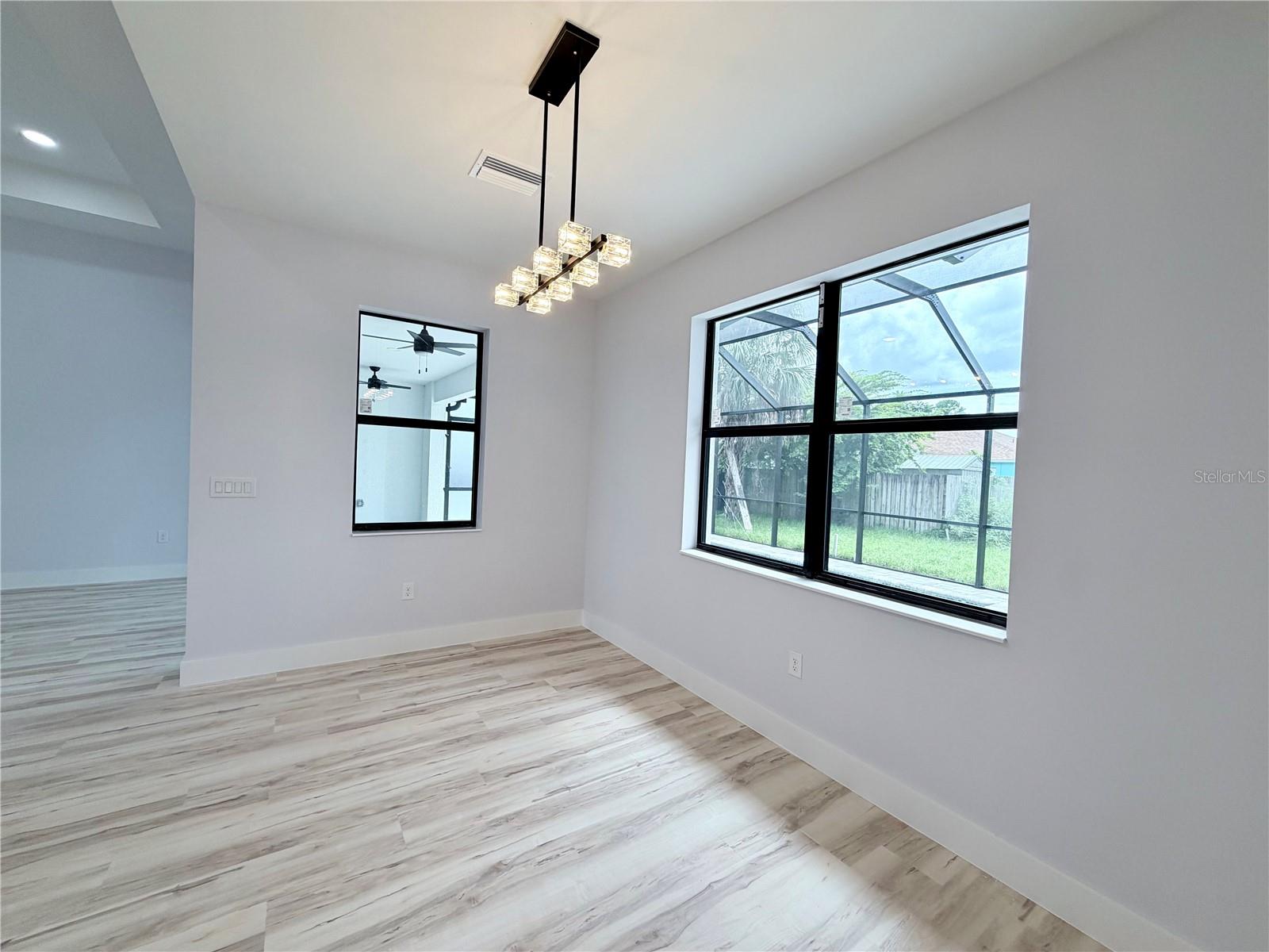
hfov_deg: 102.1
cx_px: 634
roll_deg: -1.8
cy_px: 476
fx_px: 513
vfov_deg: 85.7
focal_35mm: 14
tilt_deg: -1.1
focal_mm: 2.22
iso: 64
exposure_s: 1/120
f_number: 2.2
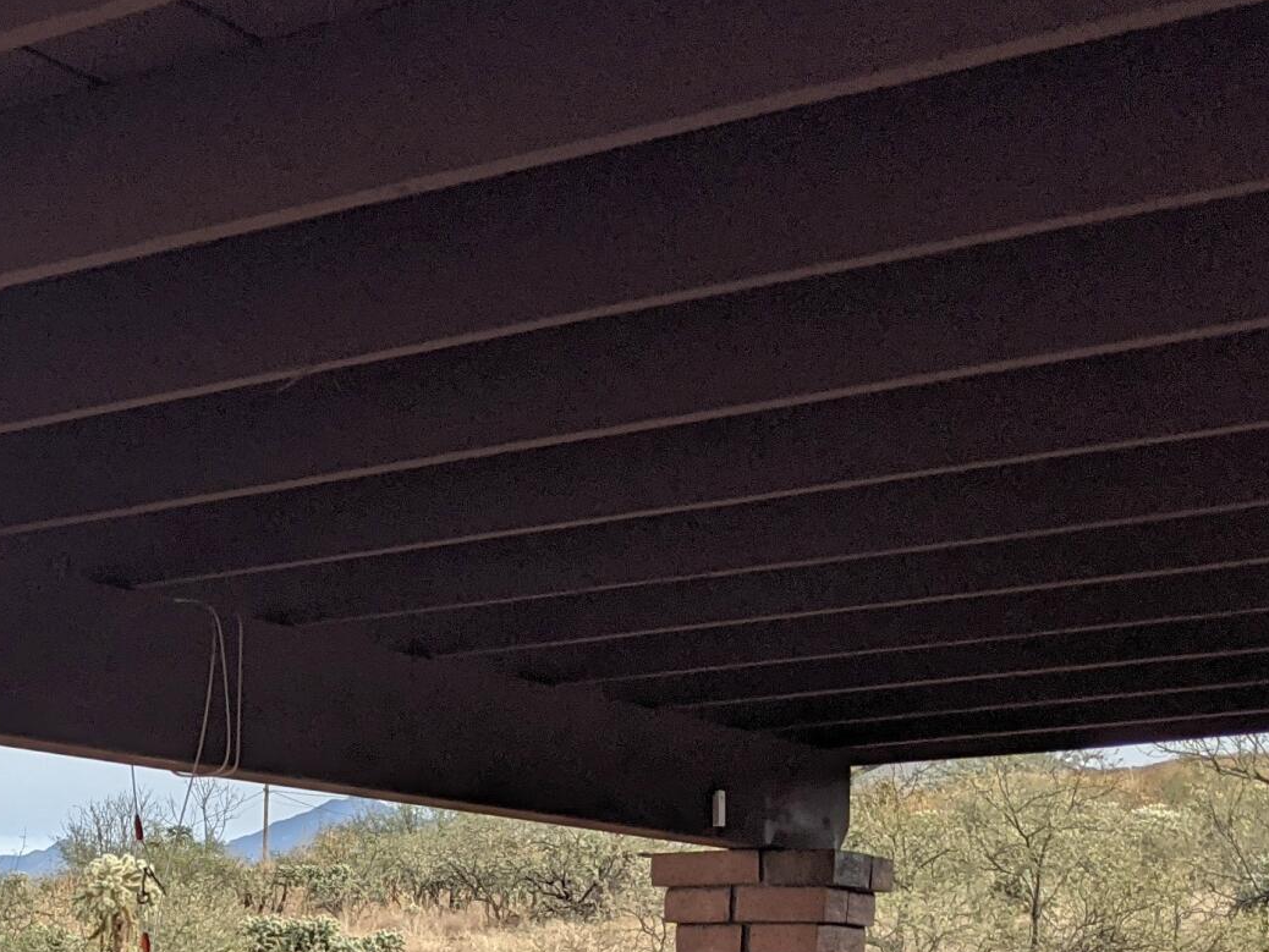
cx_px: -172
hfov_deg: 23.3
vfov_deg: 17.9
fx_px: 2860
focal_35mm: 78
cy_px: 1167
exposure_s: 1/2347
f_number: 1.73
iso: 73
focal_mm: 4.38
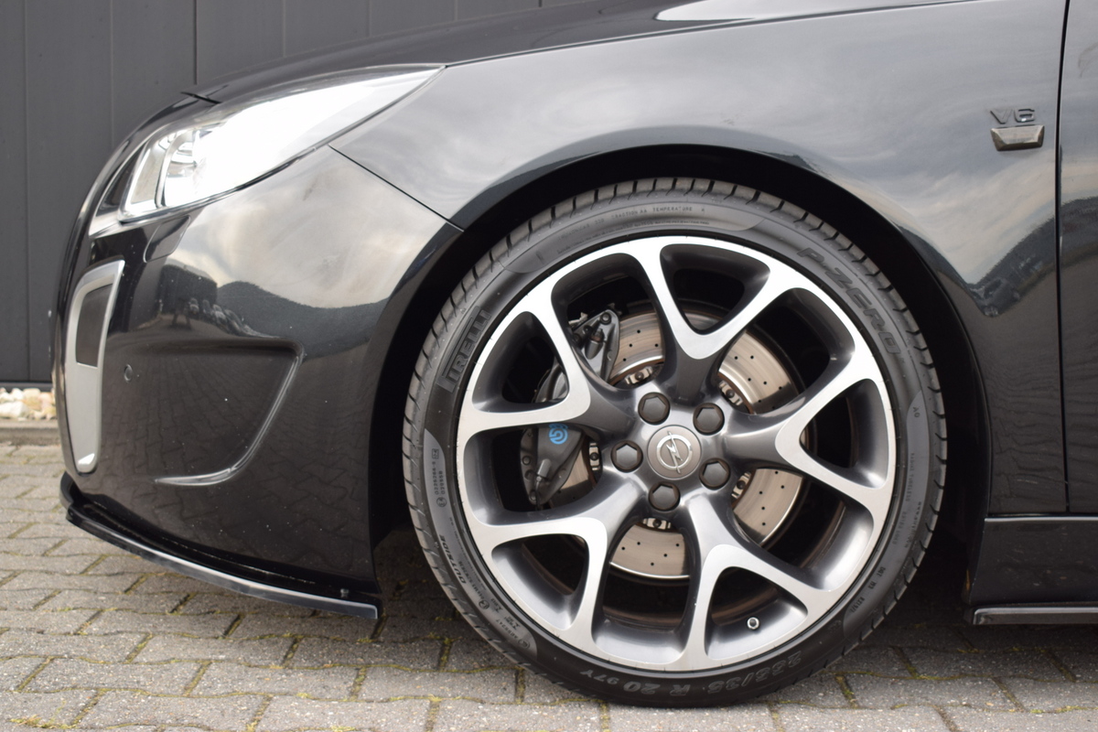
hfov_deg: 35.1
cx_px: 549
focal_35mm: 57
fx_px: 1738
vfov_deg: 23.8
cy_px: 366
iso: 400
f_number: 6.3
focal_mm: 38
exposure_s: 1/160
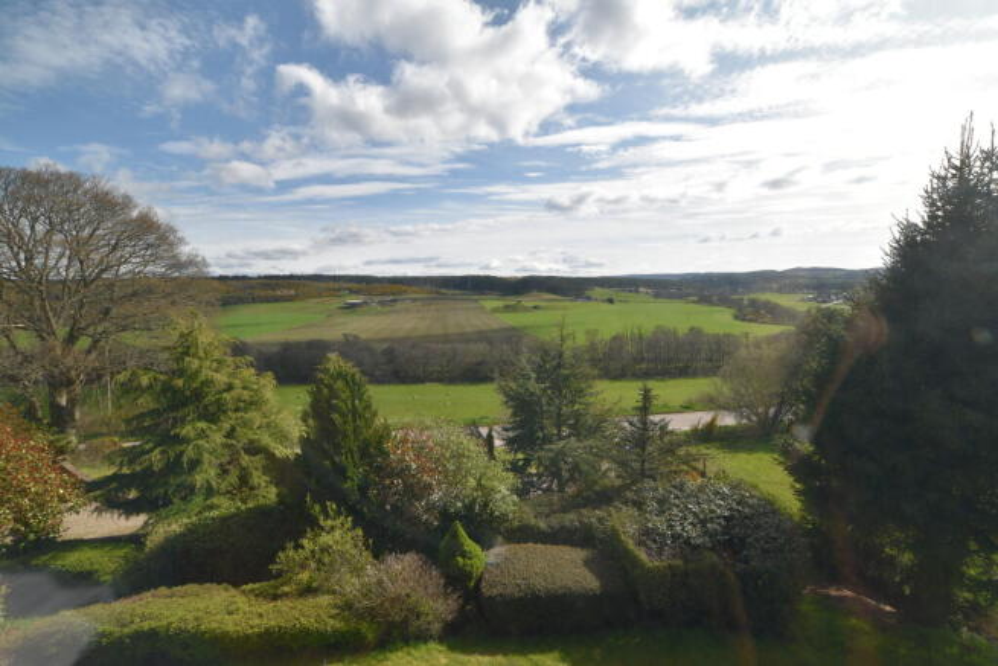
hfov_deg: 100.4
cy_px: 333
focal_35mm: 15
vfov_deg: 77.4
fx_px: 416
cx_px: 499
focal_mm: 10
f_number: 9
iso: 200
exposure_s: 1/320
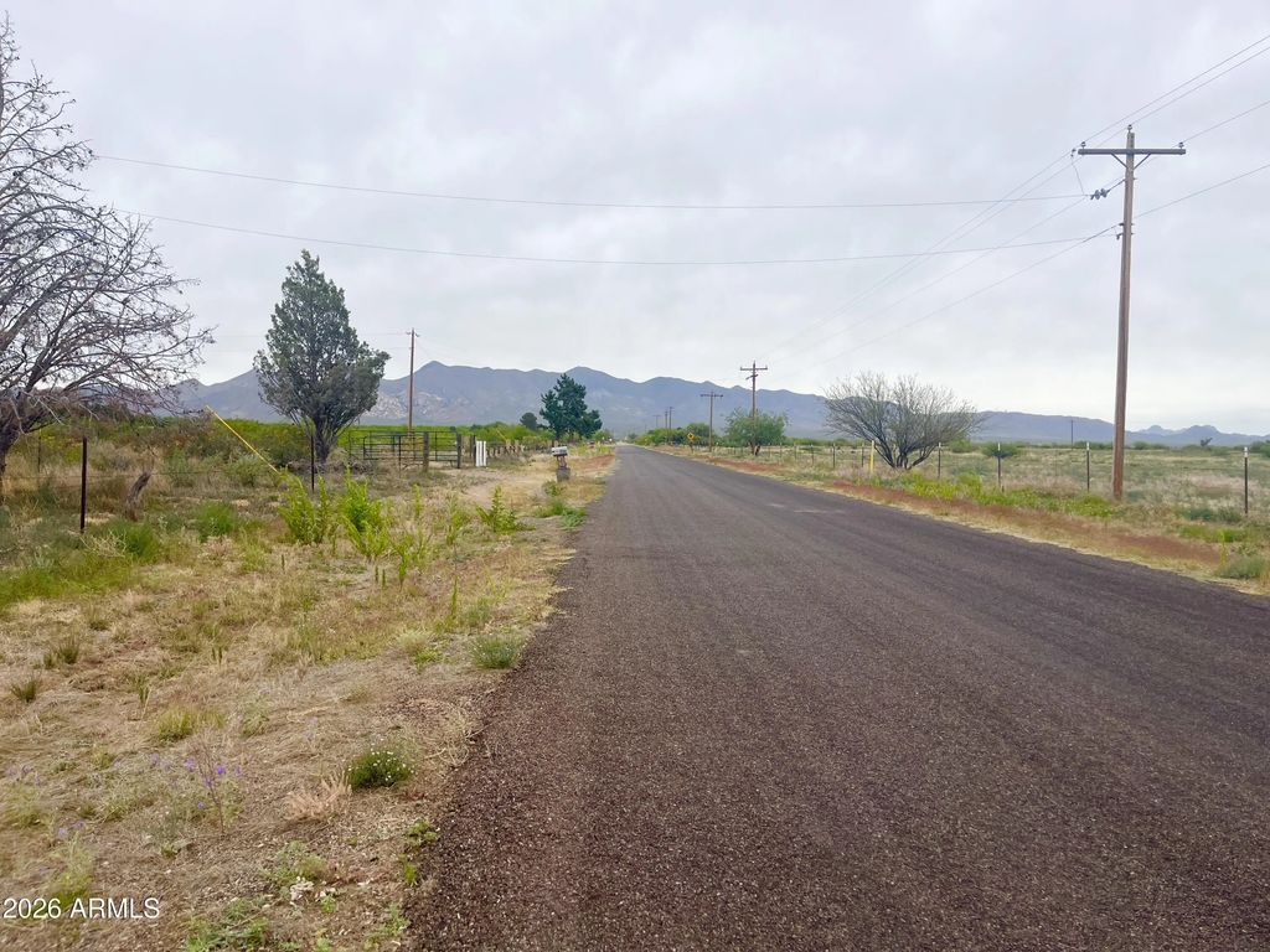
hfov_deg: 67.3
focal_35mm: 26
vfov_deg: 53.1
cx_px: 635
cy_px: 476
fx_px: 954
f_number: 1.6
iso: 50
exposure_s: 1/1992
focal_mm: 5.1
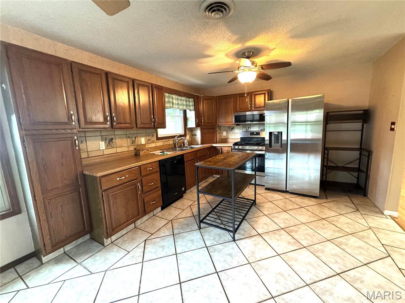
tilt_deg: -8.4
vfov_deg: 85.7
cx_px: 202
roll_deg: +1.7
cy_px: 152
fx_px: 164
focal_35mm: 14
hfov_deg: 102.1
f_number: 2.2
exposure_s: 1/60
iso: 800
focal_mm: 2.22
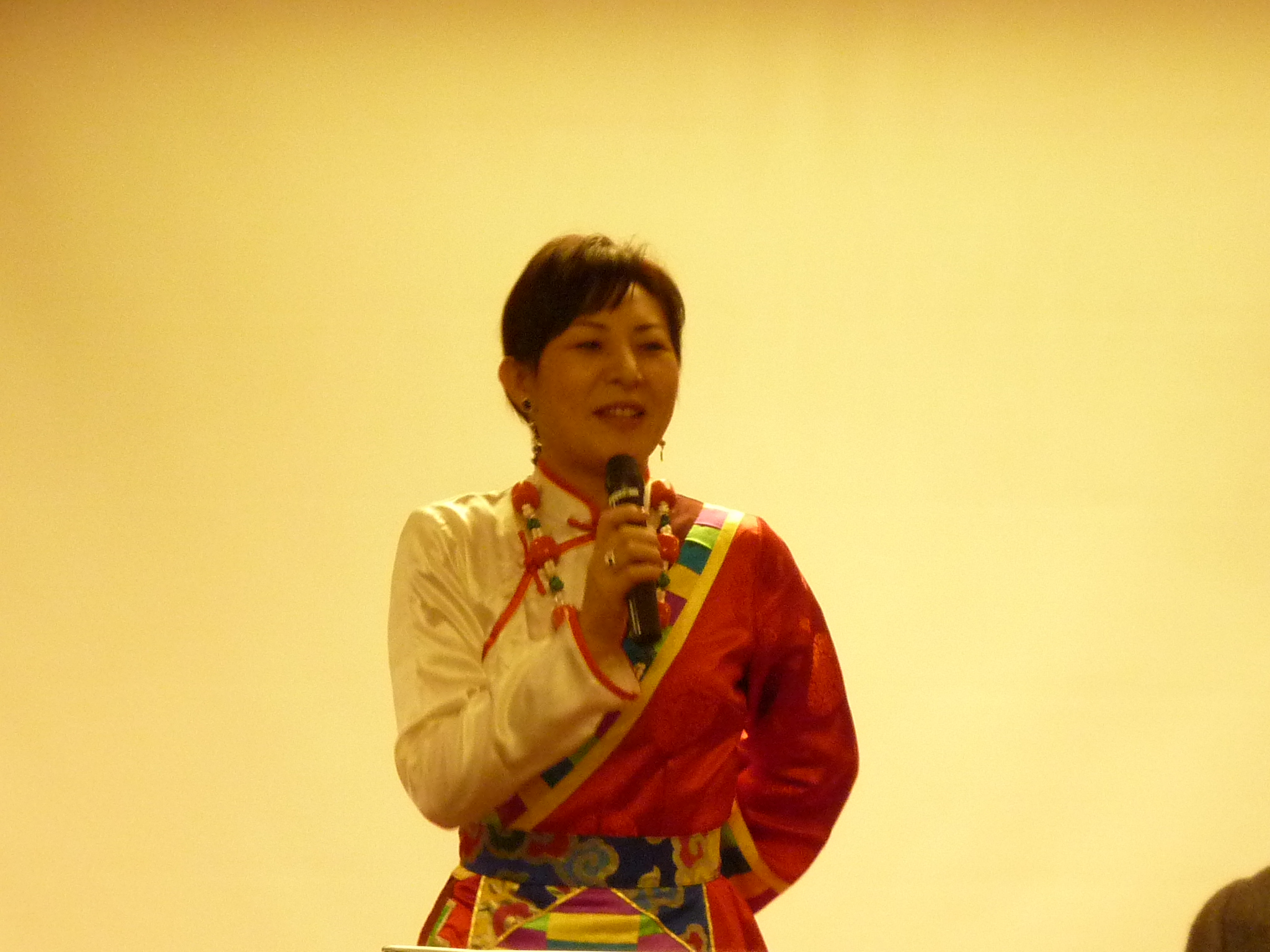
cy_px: 476
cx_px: 635
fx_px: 9686
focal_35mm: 264
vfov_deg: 5.6
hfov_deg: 7.5
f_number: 4.5
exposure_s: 1/15
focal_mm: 24.1
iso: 400
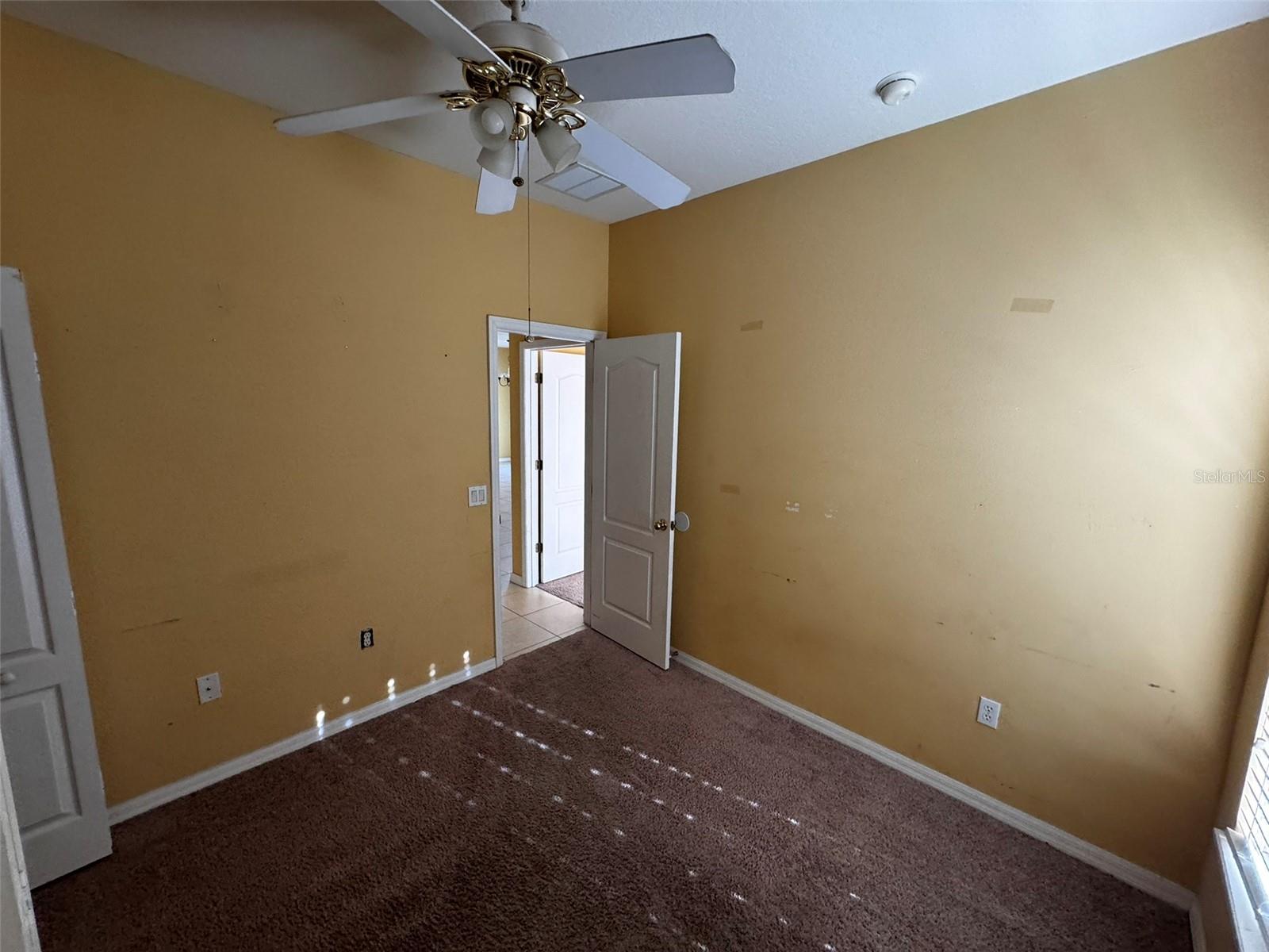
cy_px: 476
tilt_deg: -10.2
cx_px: 634
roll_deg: -0.4
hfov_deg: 102.1
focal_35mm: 14
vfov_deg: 85.7
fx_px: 513
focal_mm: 2.22
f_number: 2.2
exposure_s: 1/120
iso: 320
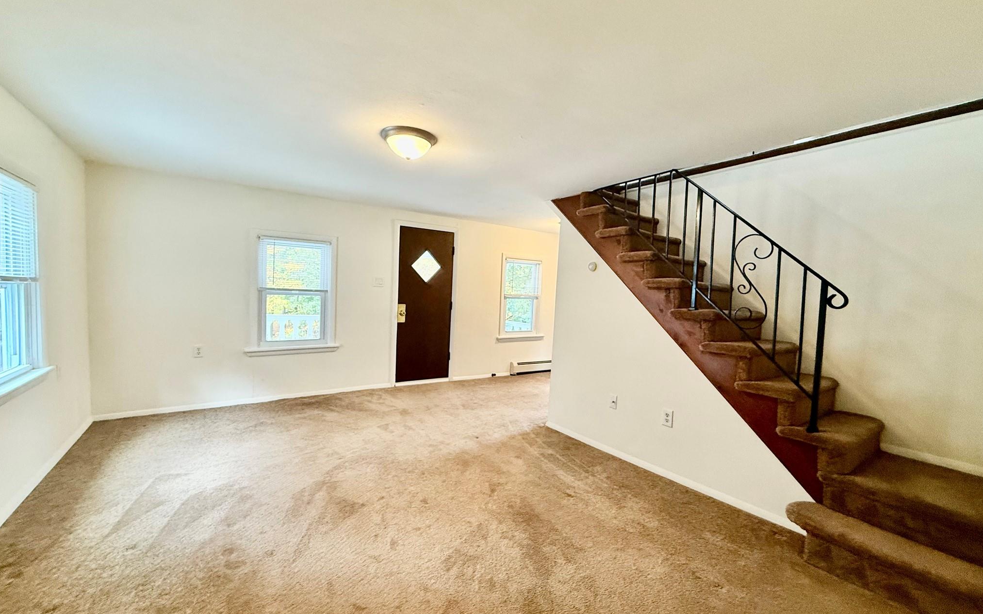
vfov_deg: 74.8
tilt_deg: -2.1
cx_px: 493
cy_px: 308
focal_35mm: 15
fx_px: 402
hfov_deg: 101.5
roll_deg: -3.1
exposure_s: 1/60
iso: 250
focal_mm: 2.22
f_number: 2.2
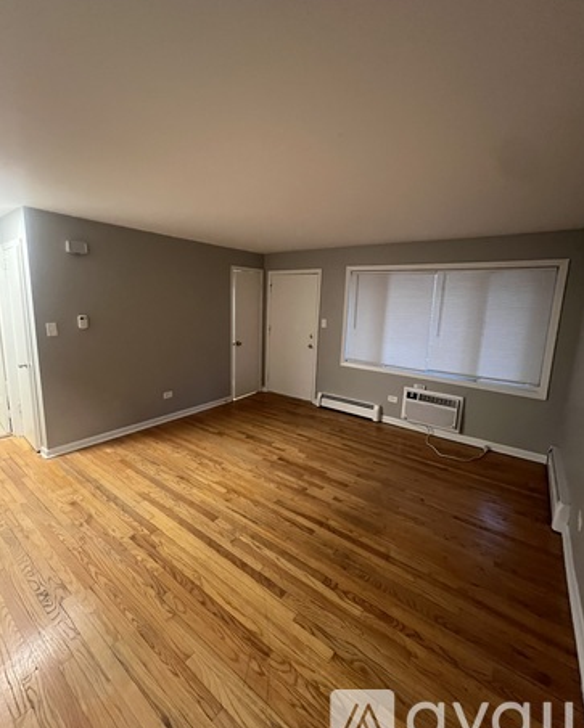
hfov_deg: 88.0
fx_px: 302
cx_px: 289
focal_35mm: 14
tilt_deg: -7.4
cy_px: 352
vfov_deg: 100.6
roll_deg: -0.7
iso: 640
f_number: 1.8
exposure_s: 1/40
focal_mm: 1.57
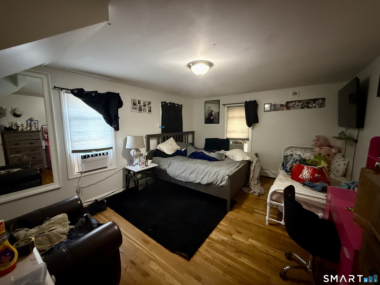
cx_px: 190
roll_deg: -0.1
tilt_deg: -5.6
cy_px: 142
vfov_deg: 85.7
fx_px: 154
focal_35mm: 14
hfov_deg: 102.1
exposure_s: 1/40
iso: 1250
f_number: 2.2
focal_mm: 2.22
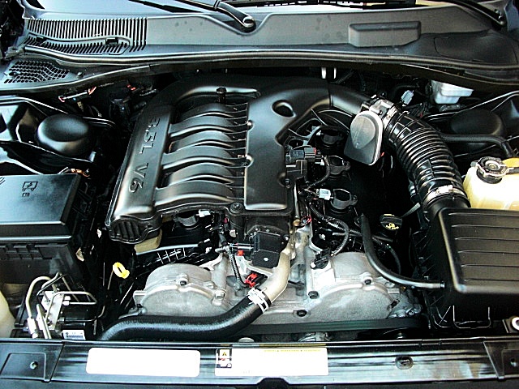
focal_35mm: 36
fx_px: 540
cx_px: 260
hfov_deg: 51.4
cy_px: 194
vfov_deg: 39.7
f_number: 2.8
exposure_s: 1/100
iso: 400
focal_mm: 6.3
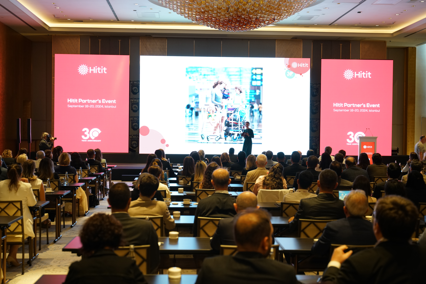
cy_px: 142
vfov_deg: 25.7
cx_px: 213
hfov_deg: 37.7
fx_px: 624
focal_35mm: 53
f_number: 3.5
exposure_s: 1/60
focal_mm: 52.7
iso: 1250
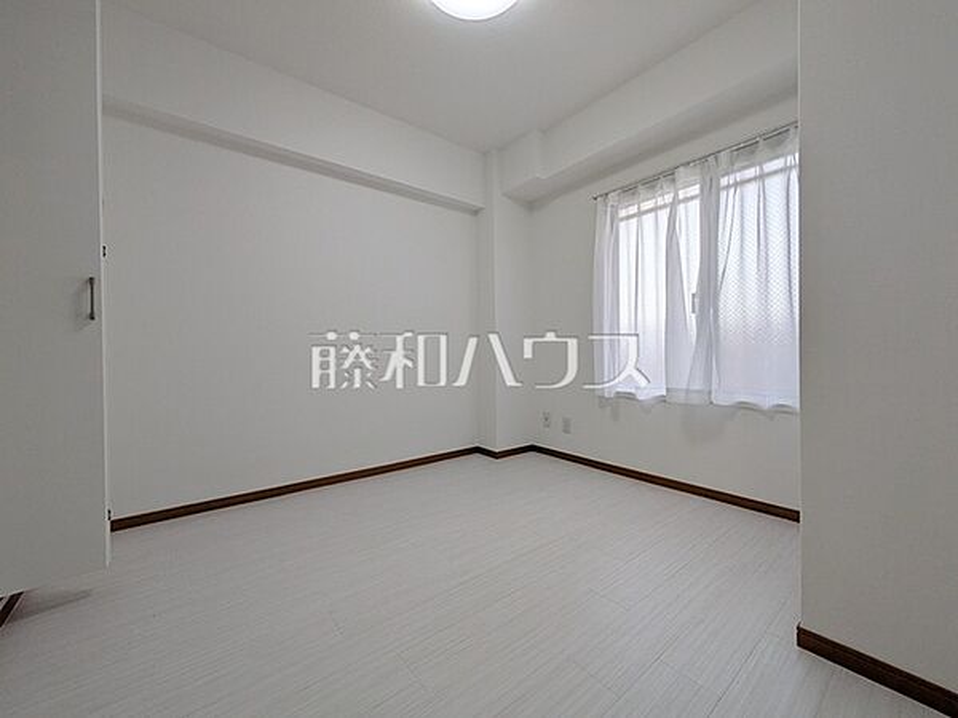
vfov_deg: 85.7
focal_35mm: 14
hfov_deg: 102.1
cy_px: 359
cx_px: 479
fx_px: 387
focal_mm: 1.83
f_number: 2.2
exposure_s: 1/218
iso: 40
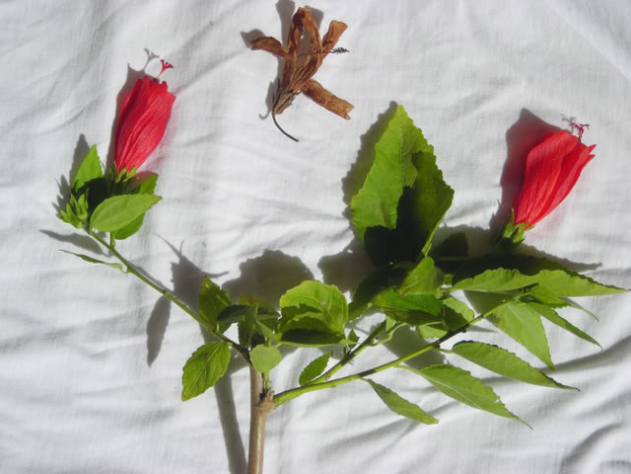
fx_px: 1404
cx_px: 316
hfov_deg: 25.3
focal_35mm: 77
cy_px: 237
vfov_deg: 19.1
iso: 50
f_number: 8.4
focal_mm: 12.7
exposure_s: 1/250
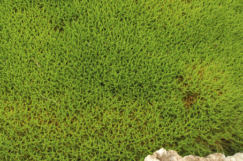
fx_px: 1368
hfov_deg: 10.1
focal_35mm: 203
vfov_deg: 6.7
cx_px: 40
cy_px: 5
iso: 200
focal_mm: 60
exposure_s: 1/10
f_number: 10
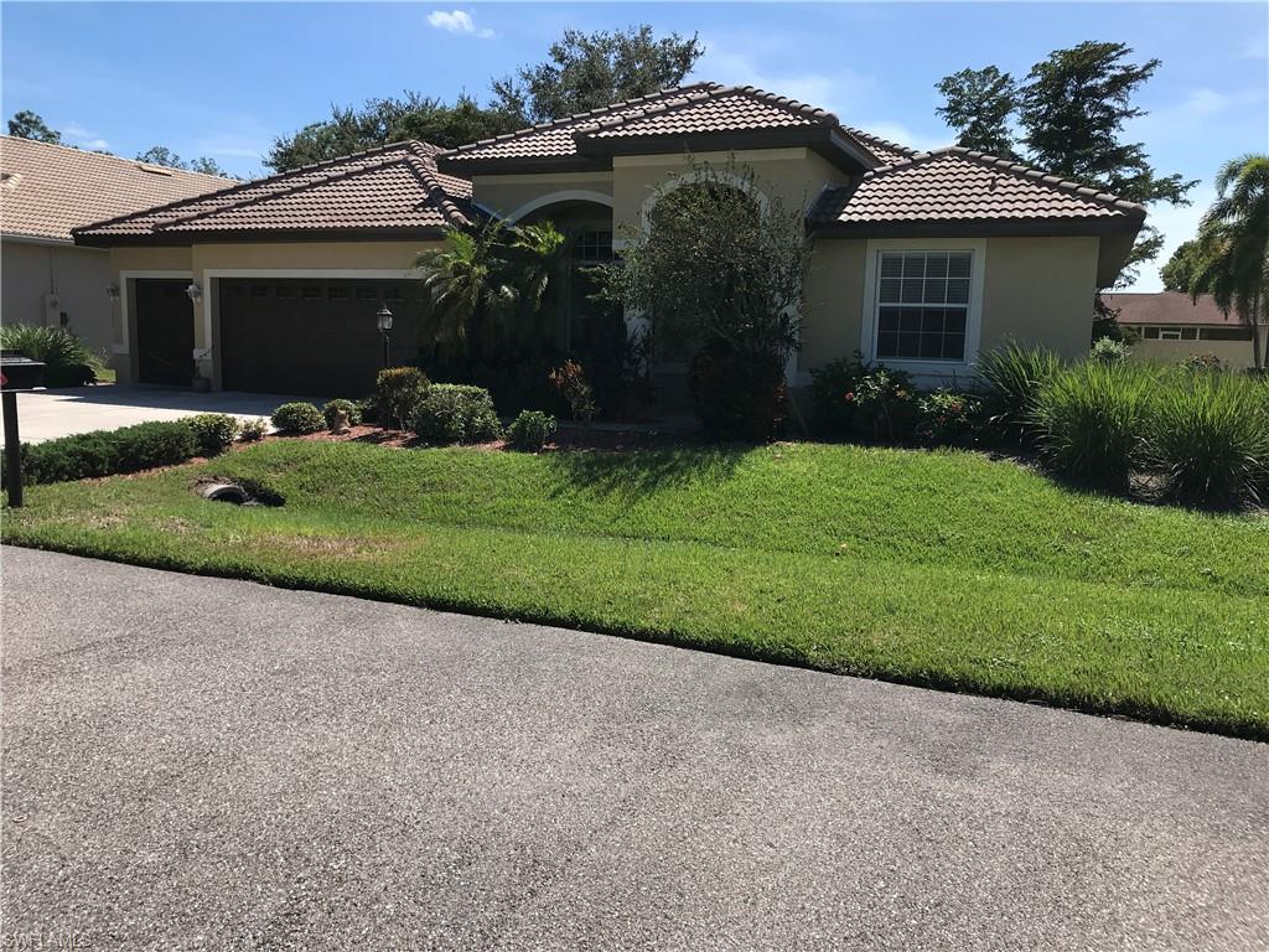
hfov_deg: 63.4
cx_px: 634
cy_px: 476
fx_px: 1026
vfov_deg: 49.7
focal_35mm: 28
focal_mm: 3.99
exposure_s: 1/2398
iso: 20
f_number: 1.8
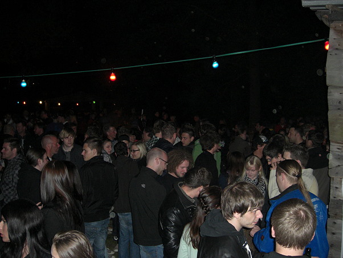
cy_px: 129
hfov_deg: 49.0
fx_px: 377
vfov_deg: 37.7
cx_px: 172
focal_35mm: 38
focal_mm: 7.9
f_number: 2.8
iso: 200
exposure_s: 1/60
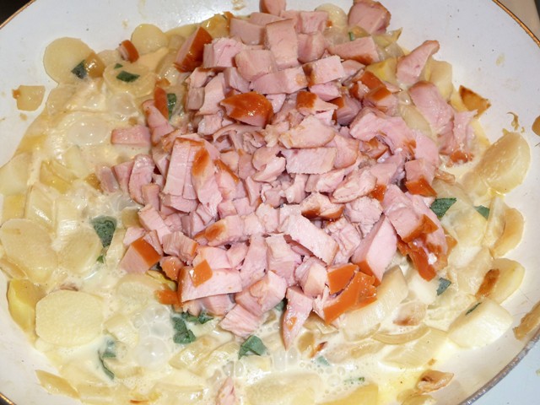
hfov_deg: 43.9
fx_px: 671
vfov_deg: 33.6
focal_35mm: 43
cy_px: 202
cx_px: 270
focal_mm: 7.1
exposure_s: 1/30
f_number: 4
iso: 100
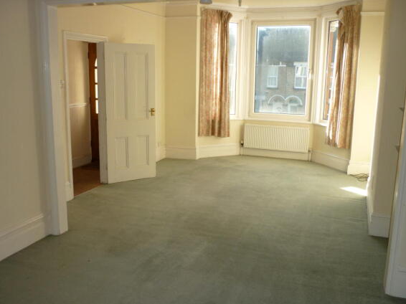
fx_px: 399
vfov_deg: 41.8
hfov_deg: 54.0
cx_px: 198
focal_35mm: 34
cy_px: 150
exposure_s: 1/125
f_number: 2.8
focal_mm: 5.5
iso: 80
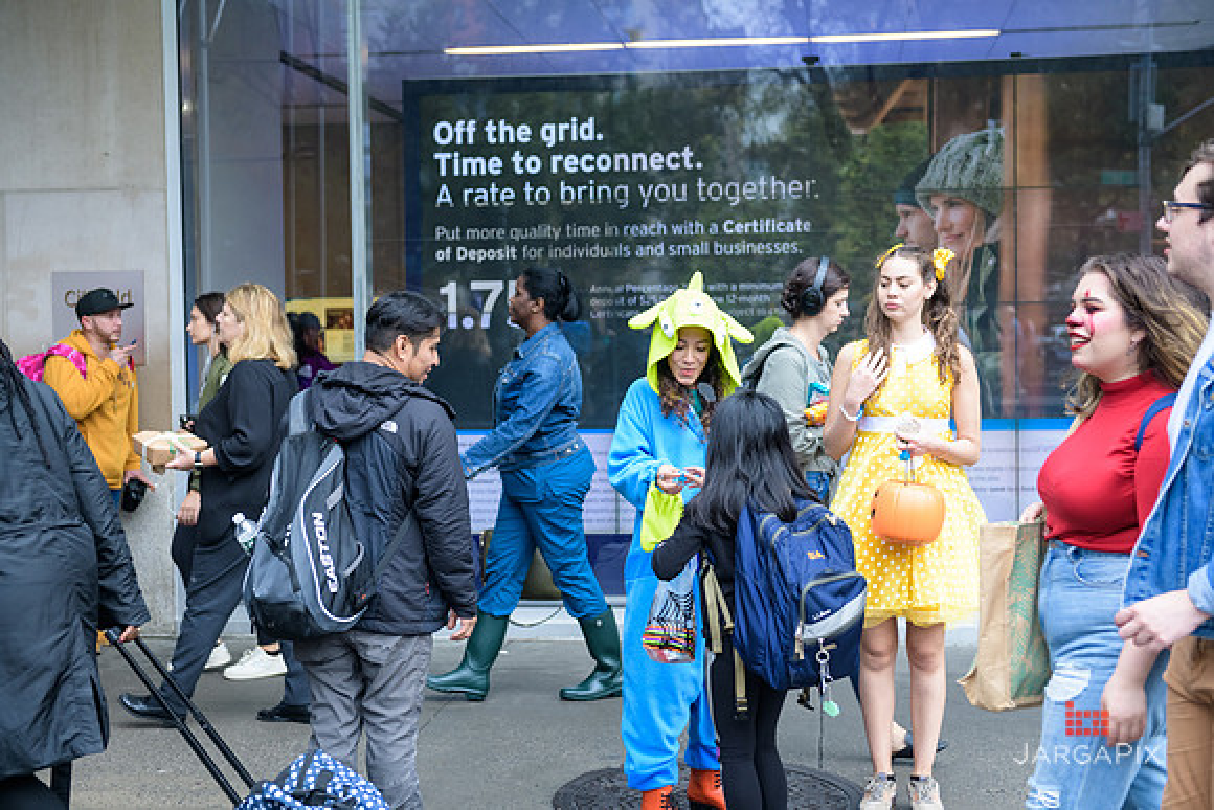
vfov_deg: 24.6
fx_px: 1855
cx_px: 607
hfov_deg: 36.2
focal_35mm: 55
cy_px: 405
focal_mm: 55
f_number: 3.2
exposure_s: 1/250
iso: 800
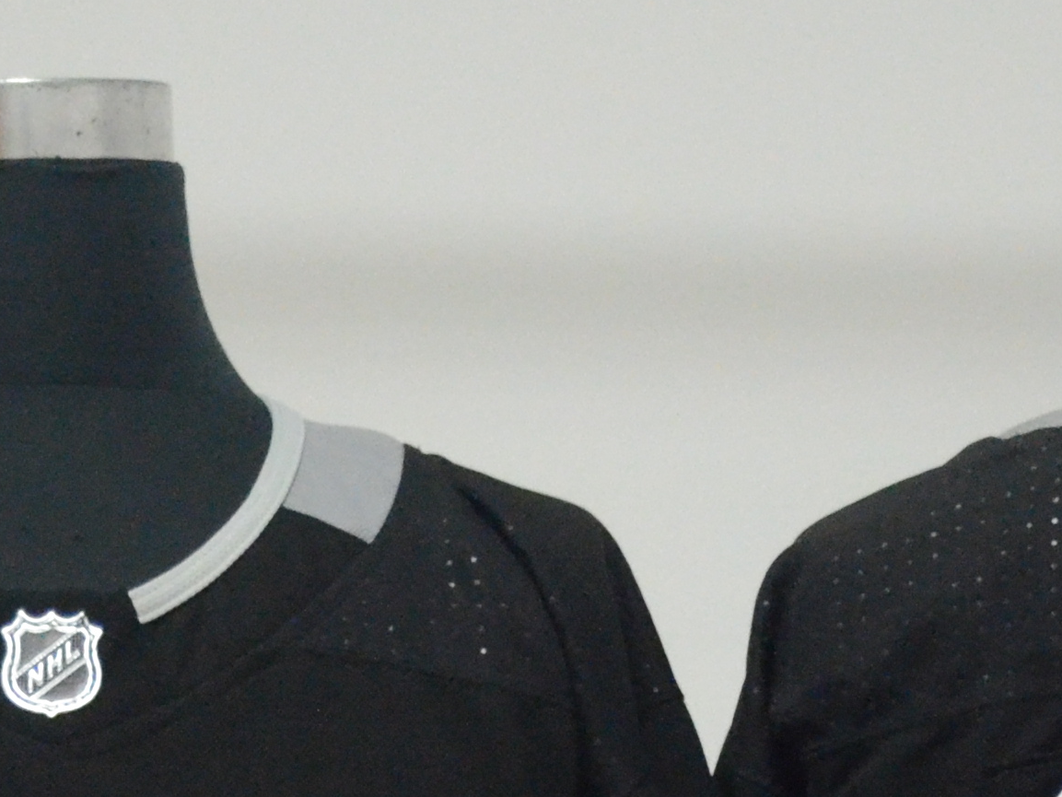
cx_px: 705
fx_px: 5095
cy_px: 1367
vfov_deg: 8.6
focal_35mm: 166
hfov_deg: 11.9
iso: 4000
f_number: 4.5
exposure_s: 1/80
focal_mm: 27
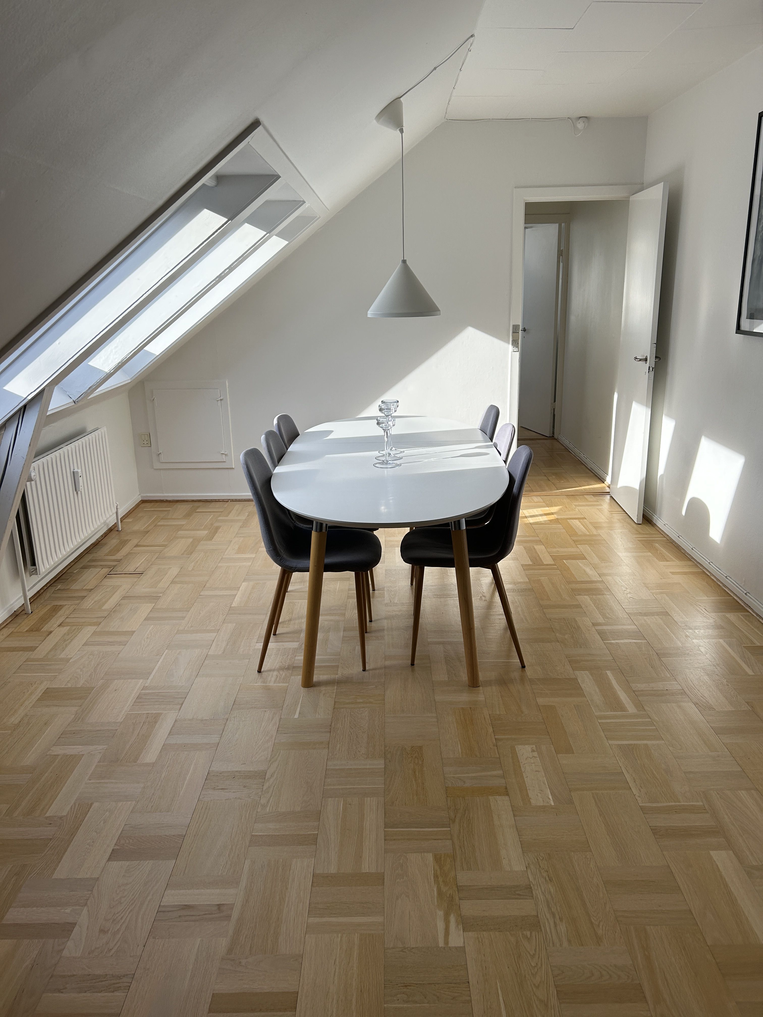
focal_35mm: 26
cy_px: 508
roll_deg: -0.2
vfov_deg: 67.3
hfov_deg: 53.1
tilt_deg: -17.0
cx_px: 382
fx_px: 764
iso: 50
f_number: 1.5
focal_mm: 5.7
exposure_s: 1/753
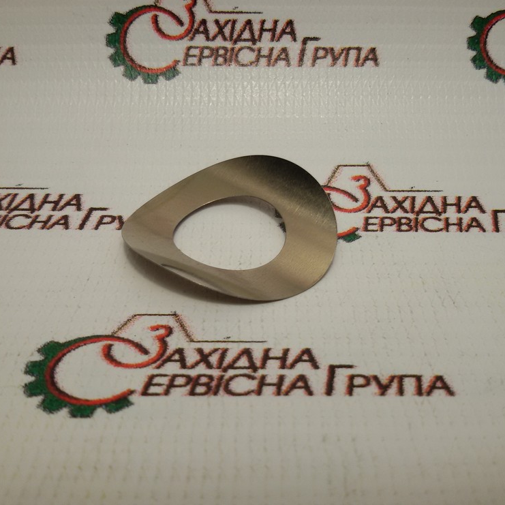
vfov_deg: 44.9
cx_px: 260
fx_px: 611
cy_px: 250
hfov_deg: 44.9
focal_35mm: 37
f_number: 2.4
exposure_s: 1/100
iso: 40
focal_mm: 2.93
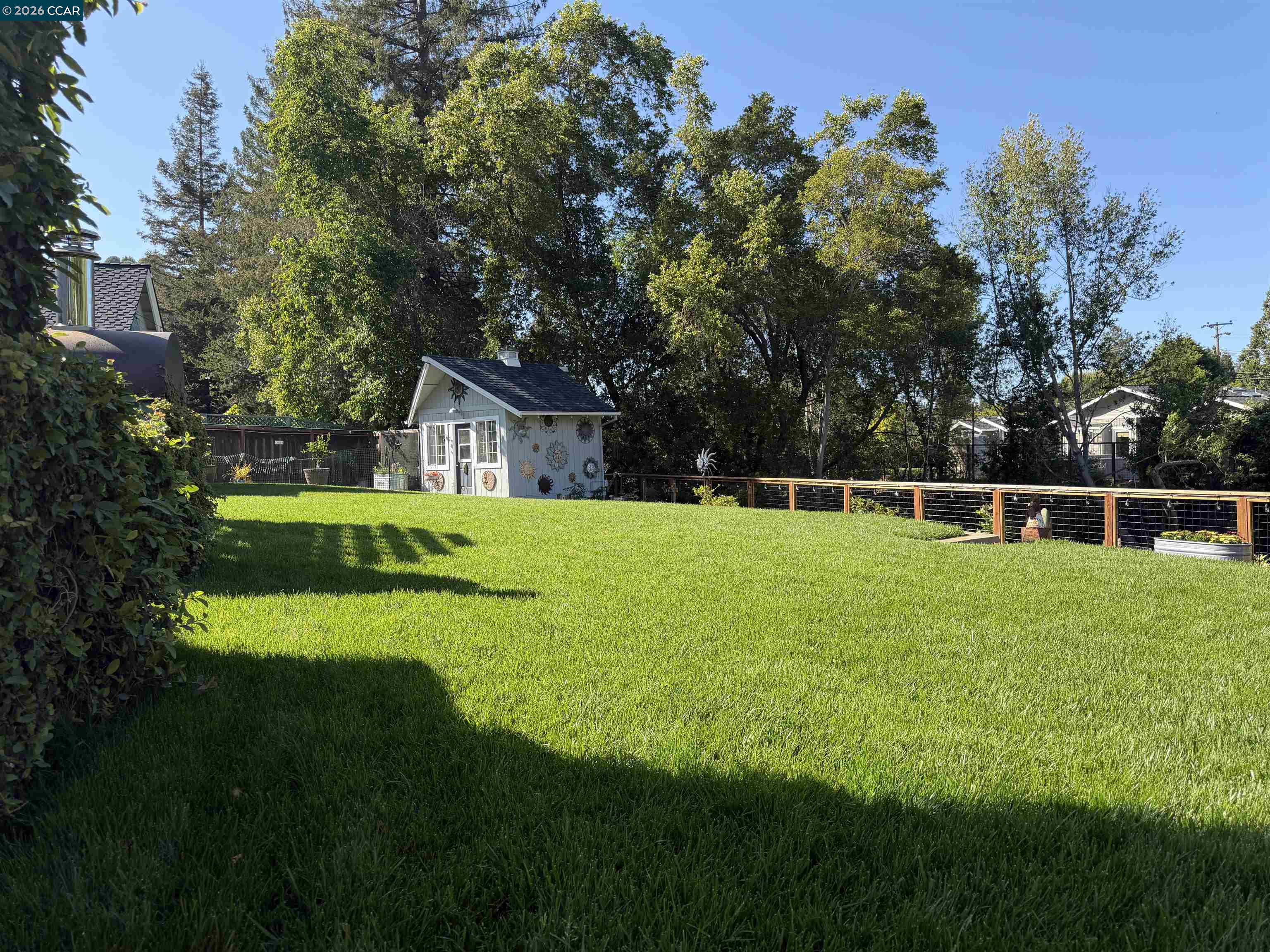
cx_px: 635
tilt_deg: +0.9
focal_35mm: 24
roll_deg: +2.2
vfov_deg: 56.8
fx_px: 881
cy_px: 476
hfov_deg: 71.6
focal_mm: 6.76
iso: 100
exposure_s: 1/1727
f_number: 1.78
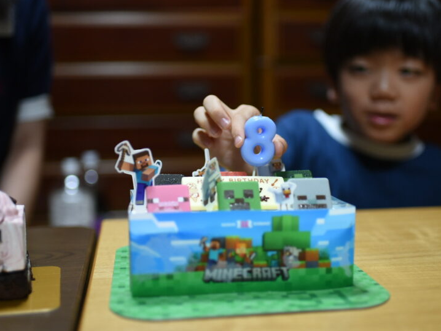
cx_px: 241
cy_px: 179
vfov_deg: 30.3
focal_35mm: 48
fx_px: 612
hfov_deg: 39.6
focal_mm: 35
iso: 1250
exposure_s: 1/320
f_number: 1.8
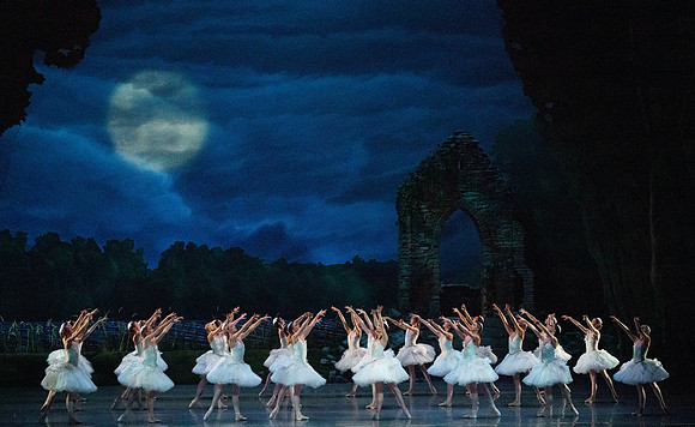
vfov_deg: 12.1
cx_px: 342
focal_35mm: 107
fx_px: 2012
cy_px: 228
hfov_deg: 19.6
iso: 8000
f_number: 5.6
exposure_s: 1/320
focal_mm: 100
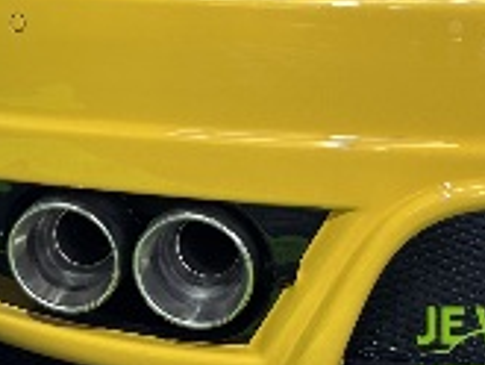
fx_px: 1837
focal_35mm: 131
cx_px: 32
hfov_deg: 14.9
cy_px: -41
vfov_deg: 11.2
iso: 50
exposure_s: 1/50
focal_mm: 5.96
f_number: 1.6
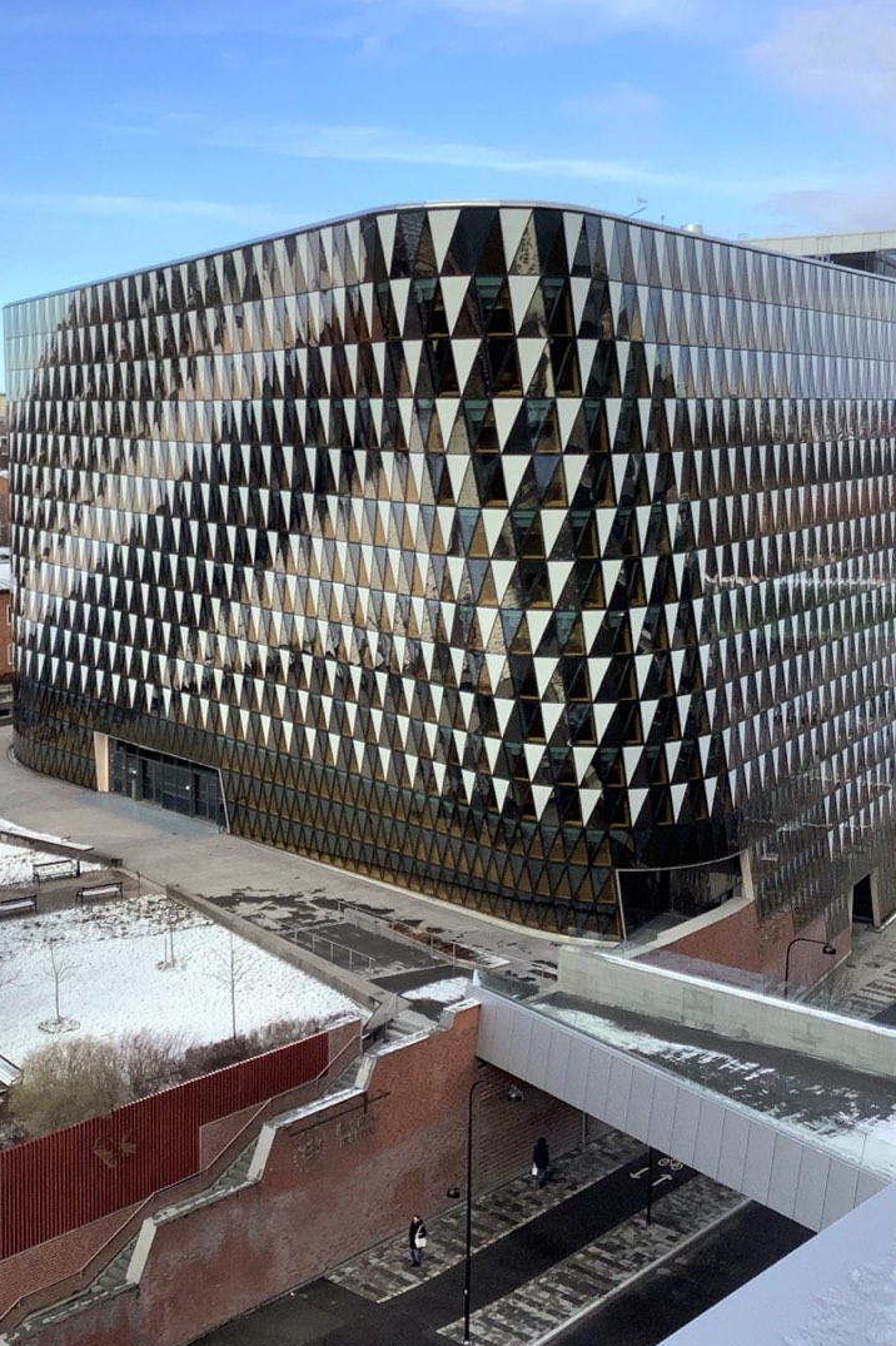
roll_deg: -0.3
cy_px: 673
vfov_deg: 43.6
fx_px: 1681
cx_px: 285
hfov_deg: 29.6
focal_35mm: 45
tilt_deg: -8.6
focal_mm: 3.3
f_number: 2.4
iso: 25
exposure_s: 1/754
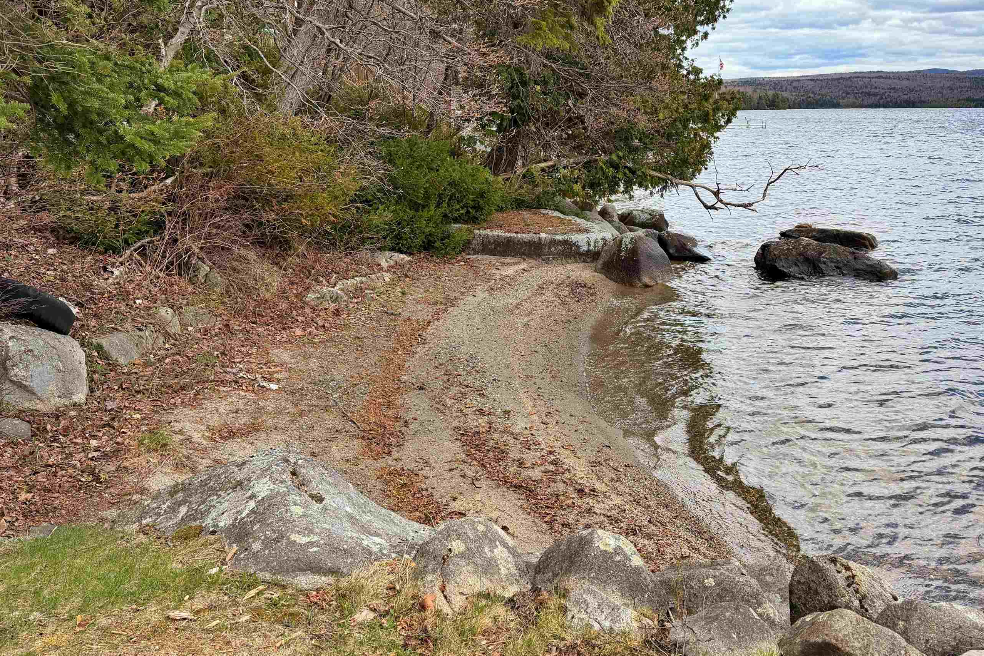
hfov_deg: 61.9
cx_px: 510
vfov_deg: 43.5
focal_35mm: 30
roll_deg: -1.1
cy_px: 369
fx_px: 820
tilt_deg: -17.4
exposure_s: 1/1271
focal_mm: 6.76
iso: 100
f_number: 1.78
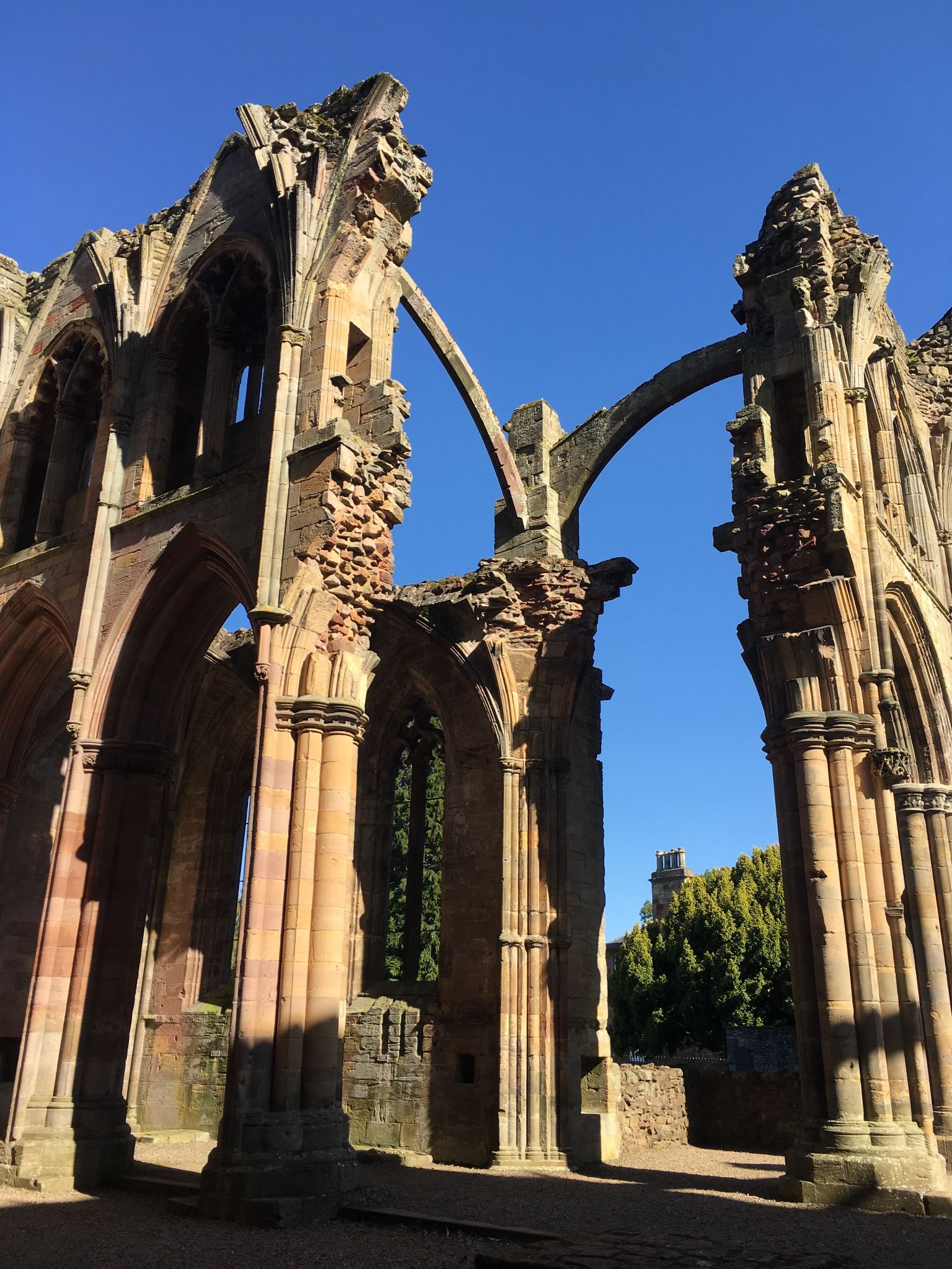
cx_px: 476
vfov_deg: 61.7
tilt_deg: +24.2
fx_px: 1063
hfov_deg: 48.2
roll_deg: +0.3
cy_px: 634
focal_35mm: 29
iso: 25
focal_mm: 4.15
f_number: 2.2
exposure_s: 1/905
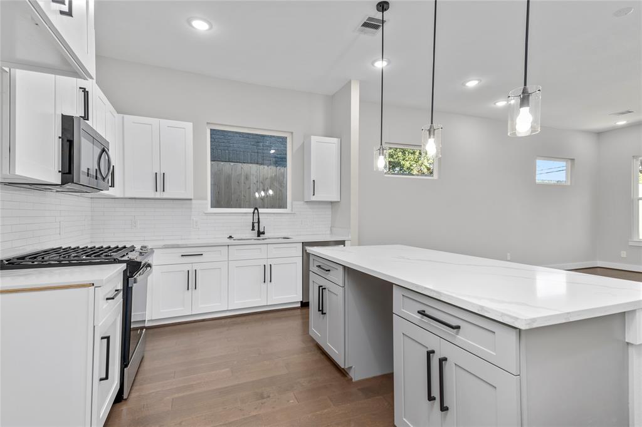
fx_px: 294
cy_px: 214
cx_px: 321
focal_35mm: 16
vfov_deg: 72.0
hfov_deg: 95.0
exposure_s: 1/6
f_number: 4.8
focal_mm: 11
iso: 100
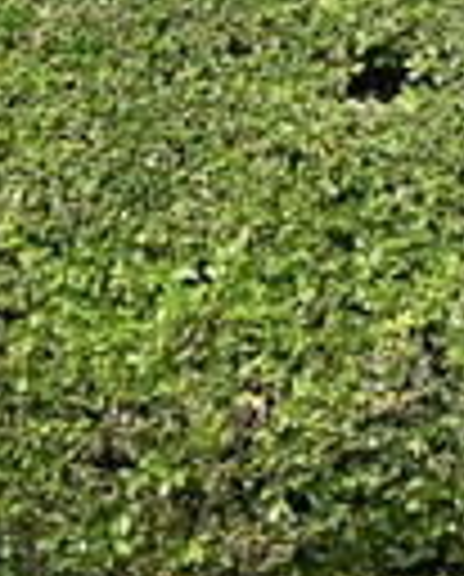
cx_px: 378
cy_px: -25
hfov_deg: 16.1
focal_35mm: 95
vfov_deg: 19.4
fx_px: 1625
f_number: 3.3
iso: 100
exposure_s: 1/320
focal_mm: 4.3
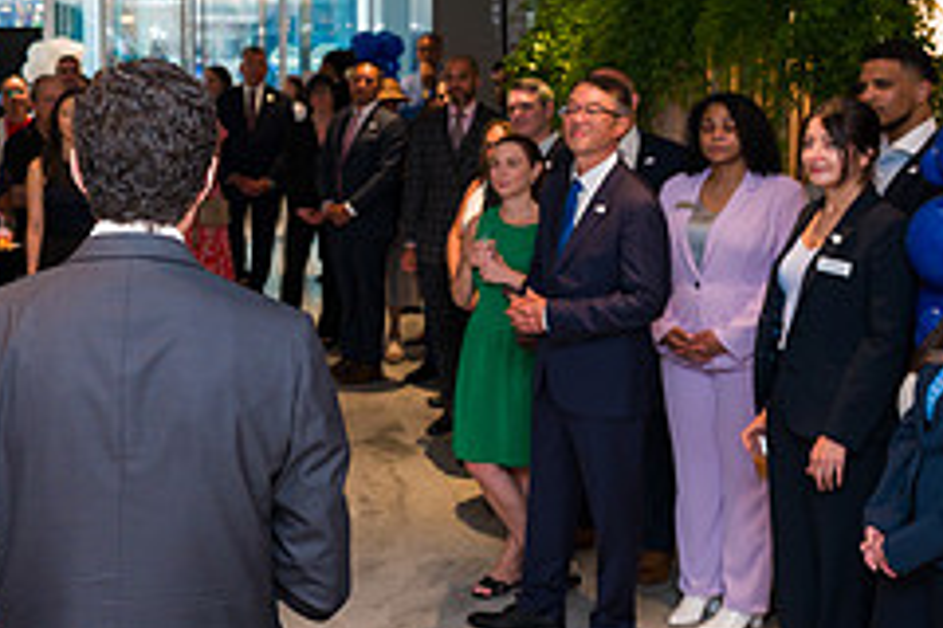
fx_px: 1545
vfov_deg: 22.8
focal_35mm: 59
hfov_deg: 32.6
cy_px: 153
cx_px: 141
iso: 640
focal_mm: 24
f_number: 3.5
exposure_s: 1/200
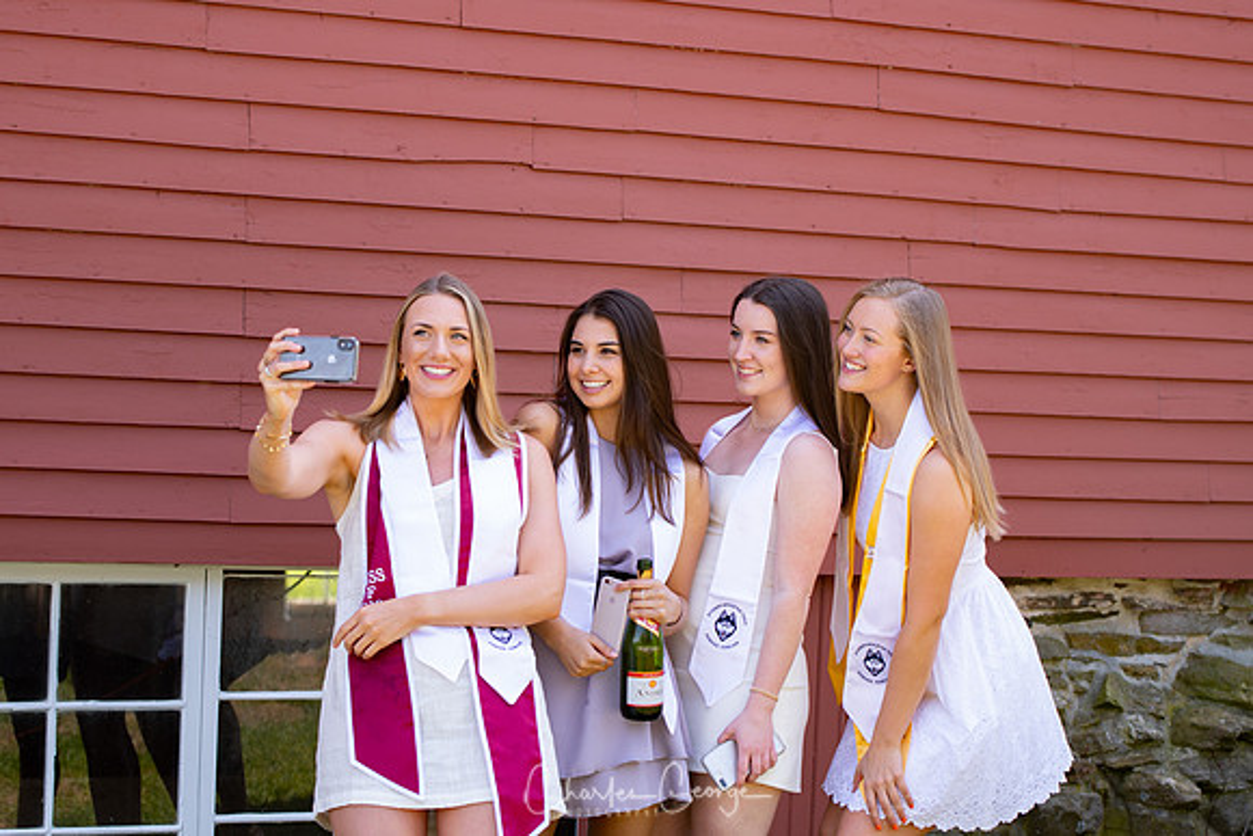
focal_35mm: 105
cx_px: 626
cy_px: 418
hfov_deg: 19.5
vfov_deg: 13.0
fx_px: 3655
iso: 100
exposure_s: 1/250
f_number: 2.8
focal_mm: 70
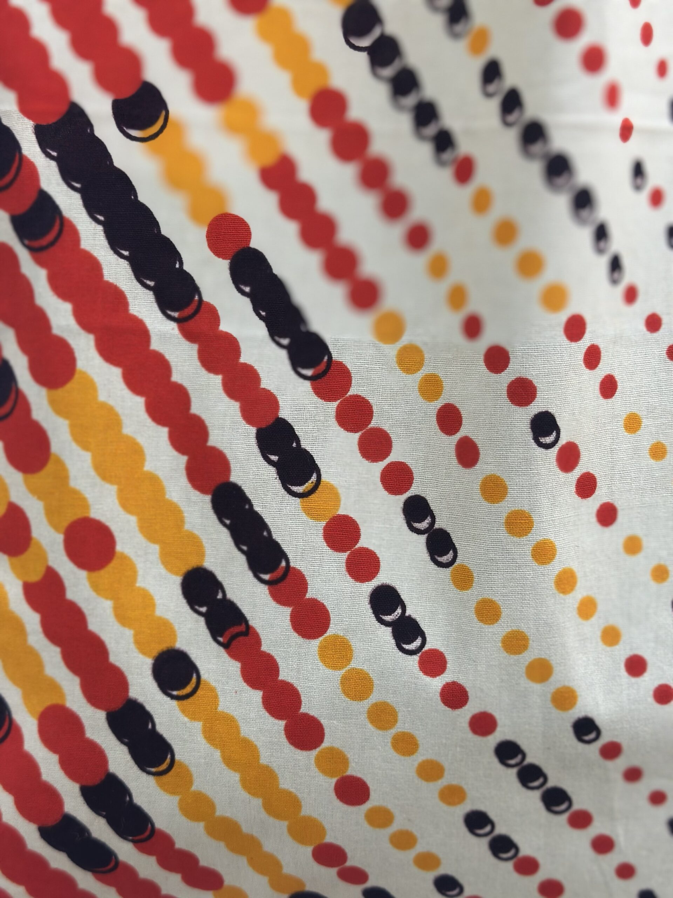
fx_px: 1244
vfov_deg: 39.7
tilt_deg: -11.1
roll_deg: +0.1
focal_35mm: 48
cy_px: 449
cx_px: 336
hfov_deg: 30.3
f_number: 1.78
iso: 80
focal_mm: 6.86
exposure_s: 1/100
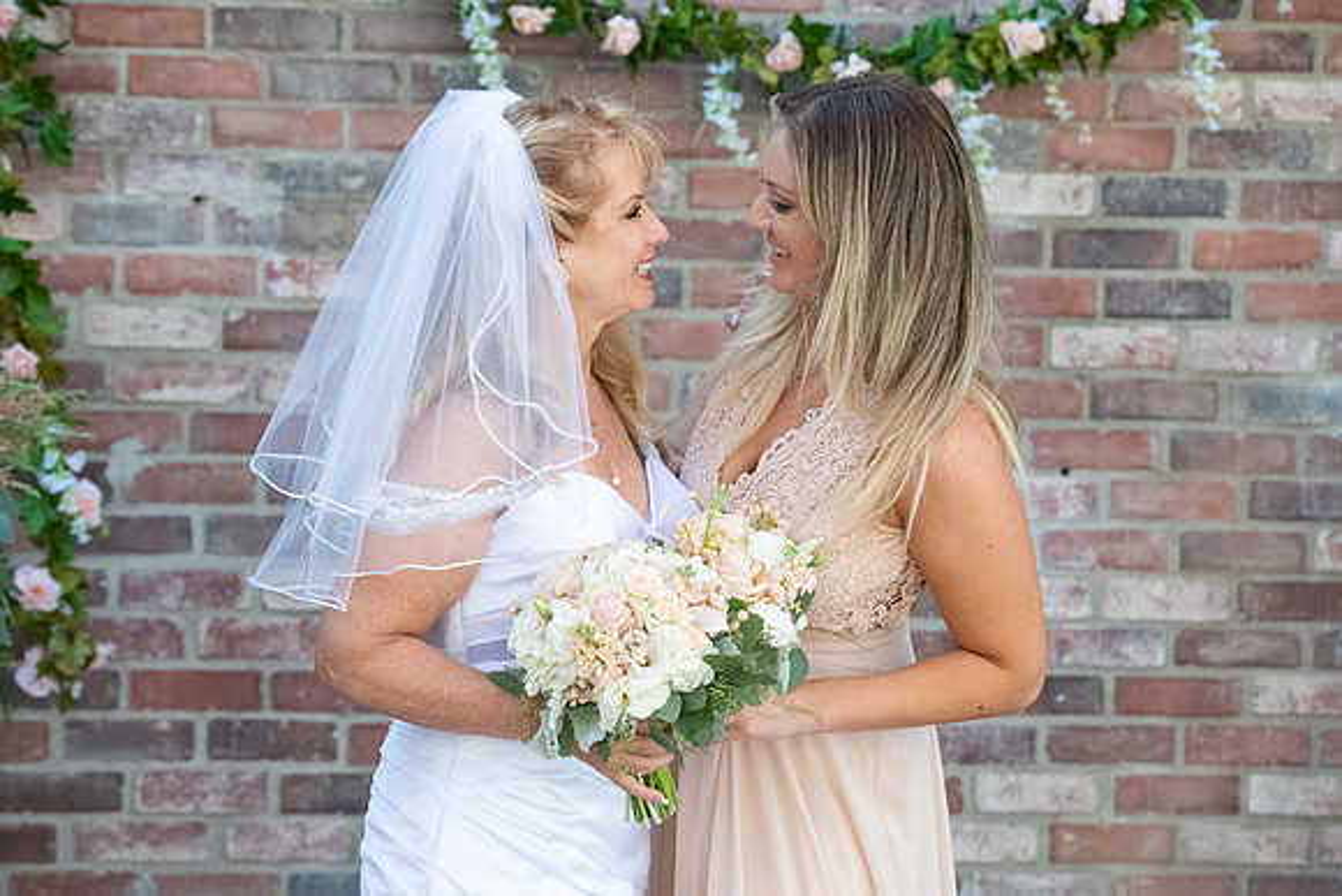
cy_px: 448
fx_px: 3542
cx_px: 671
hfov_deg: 21.5
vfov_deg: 14.4
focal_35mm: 95
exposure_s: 1/1250
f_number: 5
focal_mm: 95
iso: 1250
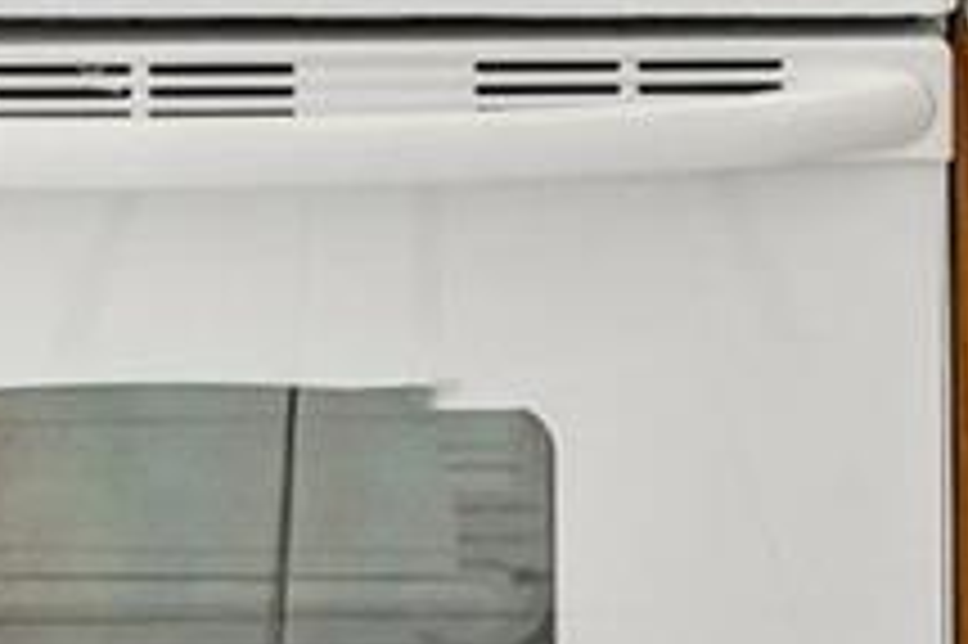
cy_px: -1040
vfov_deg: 9.8
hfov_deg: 17.2
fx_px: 3197
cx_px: 473
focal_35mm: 119
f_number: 8
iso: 400
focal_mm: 16
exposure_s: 1/20
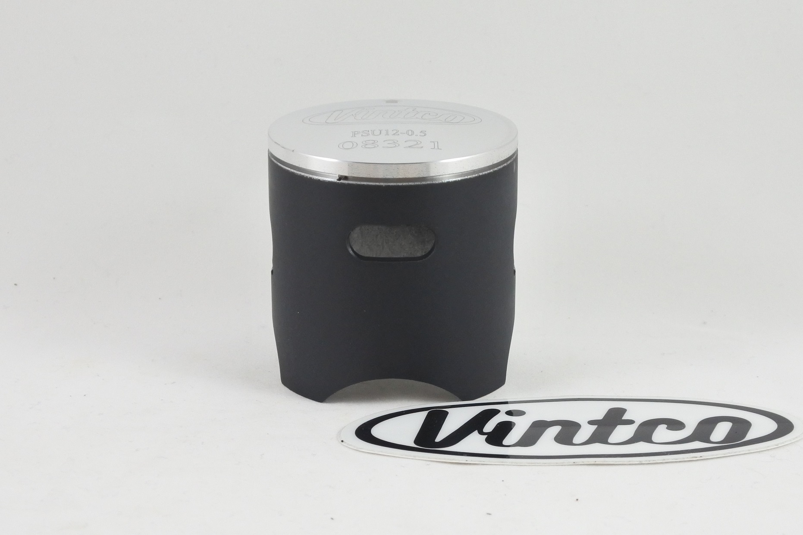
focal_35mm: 51
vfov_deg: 26.5
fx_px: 1137
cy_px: 268
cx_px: 402
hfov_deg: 38.9
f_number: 4.5
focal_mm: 18.9
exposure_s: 1/125
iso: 560
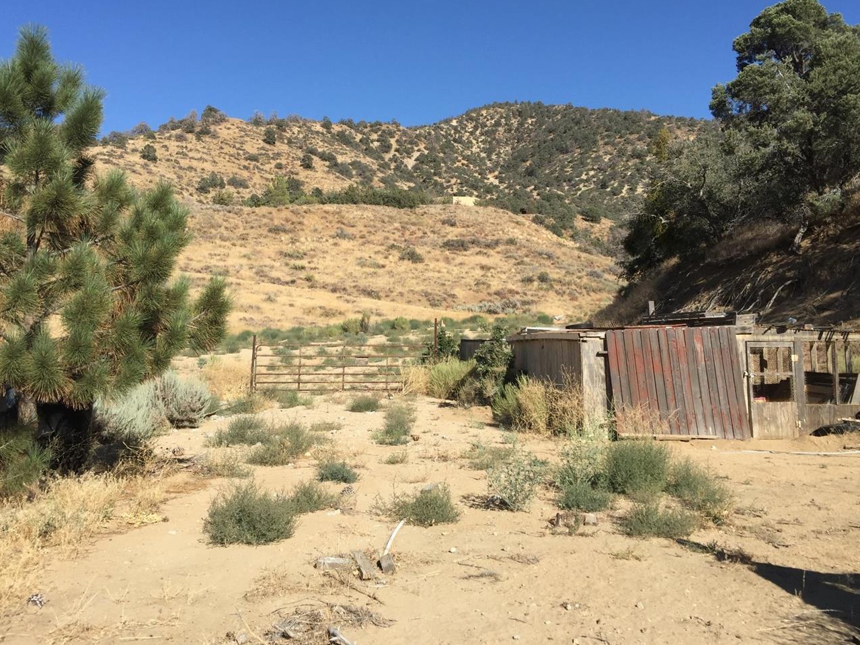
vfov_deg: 41.7
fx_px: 845
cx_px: 441
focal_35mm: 34
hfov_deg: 54.0
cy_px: 289
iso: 32
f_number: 2.2
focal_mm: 4.15
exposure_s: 1/2083
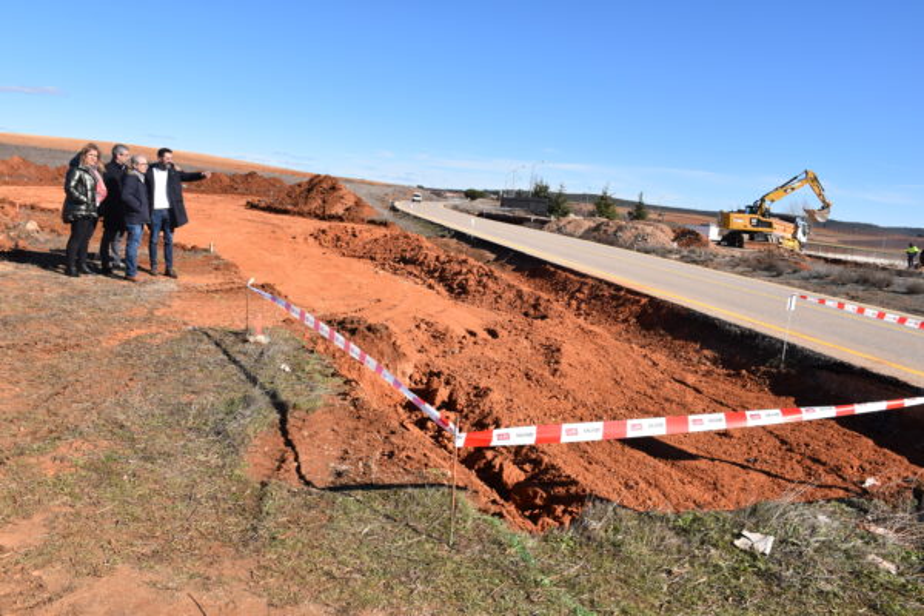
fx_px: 693
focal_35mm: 27
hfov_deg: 67.4
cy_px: 308
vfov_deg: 47.9
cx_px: 462
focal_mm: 18
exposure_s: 1/400
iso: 200
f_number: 10
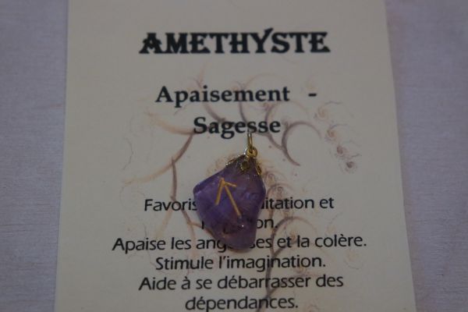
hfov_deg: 26.3
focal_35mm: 77
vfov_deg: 17.7
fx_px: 1001
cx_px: 234
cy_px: 156
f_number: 5.6
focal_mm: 50
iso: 3200
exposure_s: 1/60
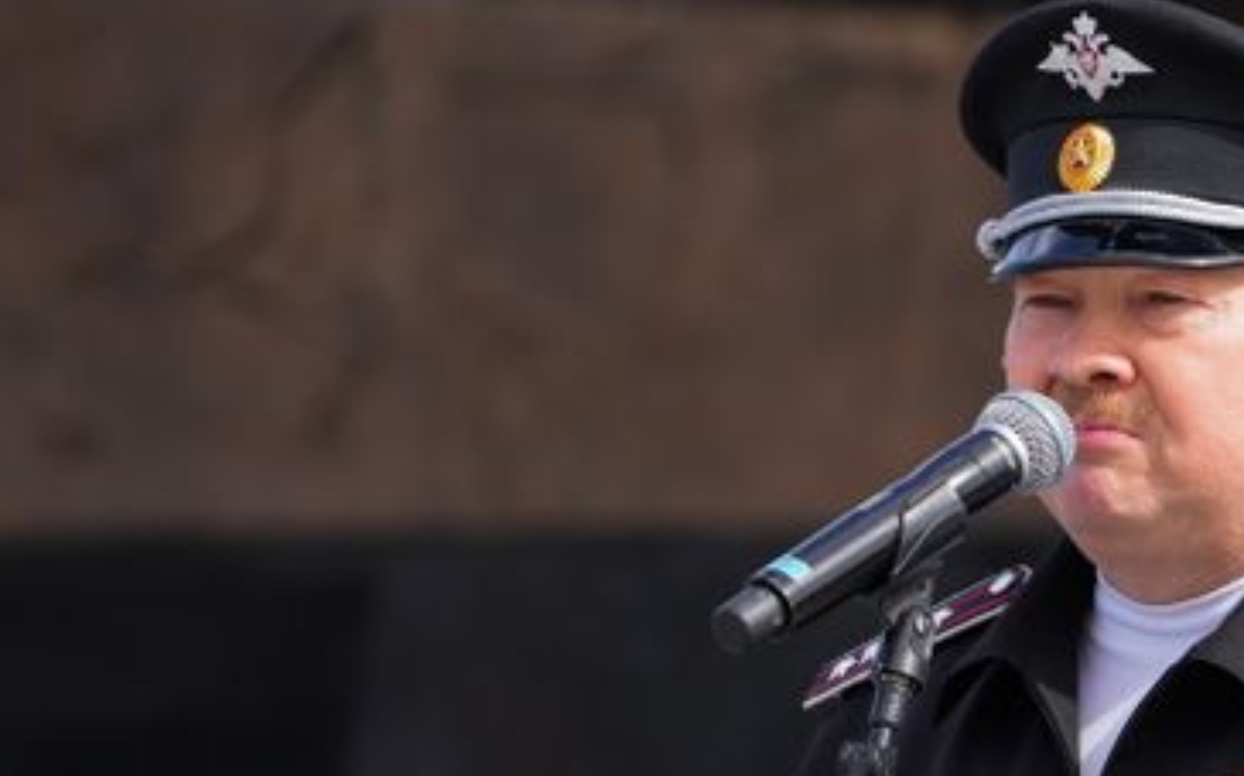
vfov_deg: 3.3
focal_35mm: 392
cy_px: 660
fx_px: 13282
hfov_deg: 5.4
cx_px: 1001
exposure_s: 1/1000
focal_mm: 200
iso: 320
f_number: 4
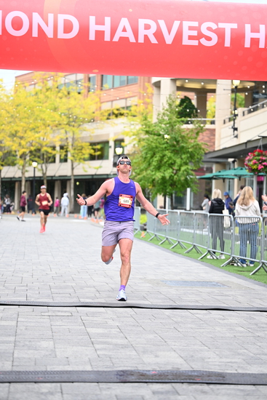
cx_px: 134
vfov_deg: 25.4
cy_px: 200
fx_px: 889
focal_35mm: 80
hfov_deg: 17.1
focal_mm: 80
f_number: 2.8
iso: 1250
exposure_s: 1/1600
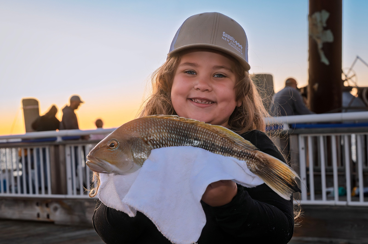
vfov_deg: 18.1
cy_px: 122
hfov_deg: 27.0
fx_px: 765
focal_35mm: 75
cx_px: 184
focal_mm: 50
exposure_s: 1/250
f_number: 7.1
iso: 4000
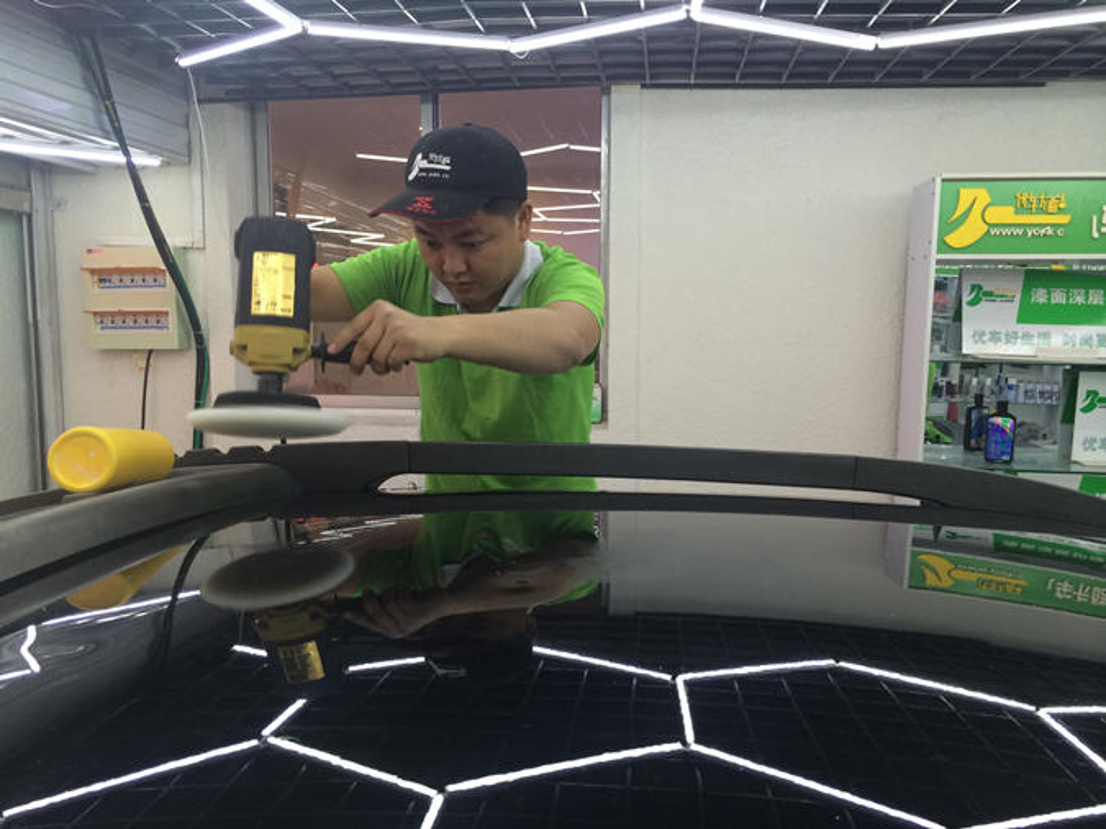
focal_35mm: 30
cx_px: 553
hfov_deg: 60.0
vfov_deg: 46.8
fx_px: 958
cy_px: 414
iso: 40
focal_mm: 4.12
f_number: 2.2
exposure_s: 1/33
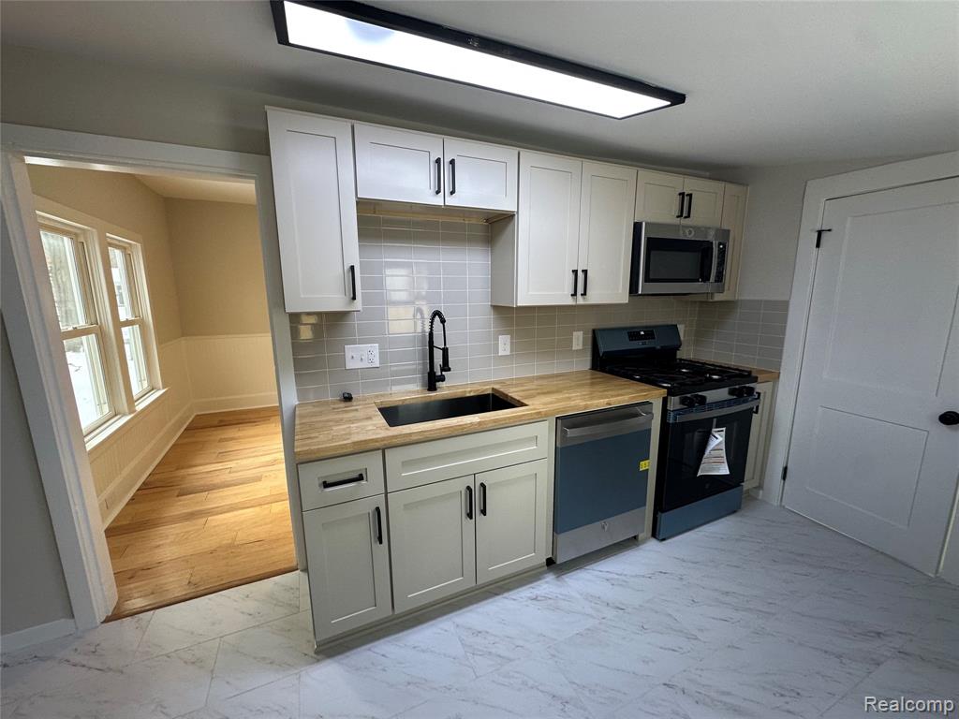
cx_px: 480
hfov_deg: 102.1
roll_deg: +0.1
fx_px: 388
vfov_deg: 85.7
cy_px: 360
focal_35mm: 14
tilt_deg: -10.6
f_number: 2.2
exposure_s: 1/120
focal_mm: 2.22
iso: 125
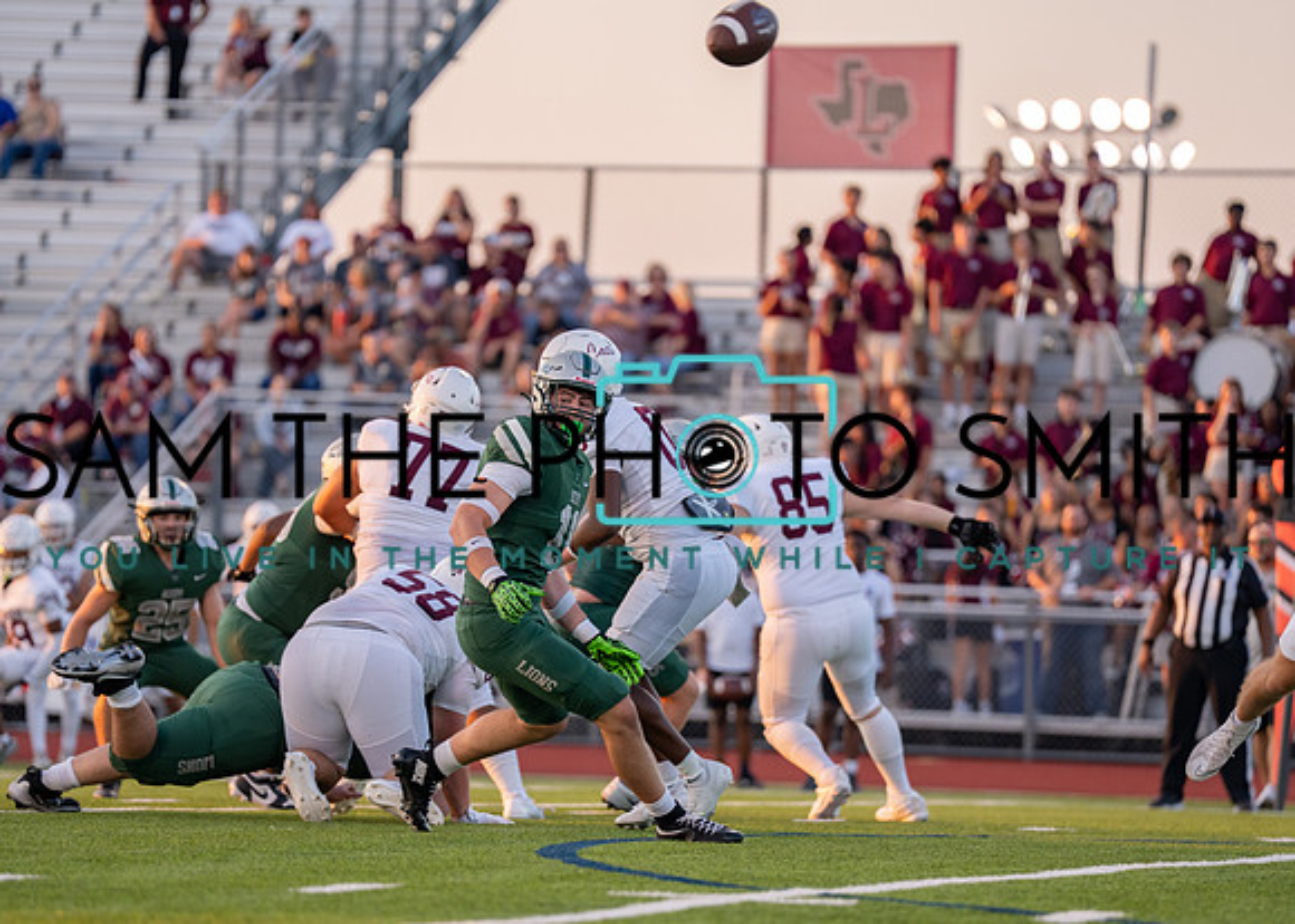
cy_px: 520
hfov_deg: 8.4
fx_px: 8823
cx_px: 627
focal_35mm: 240
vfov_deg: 6.0
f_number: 2.8
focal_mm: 200
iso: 500
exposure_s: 1/1250
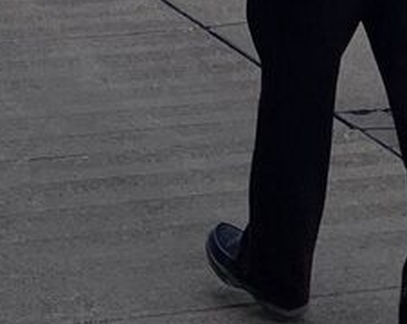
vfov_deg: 7.4
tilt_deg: +7.0
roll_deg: +1.6
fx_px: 2164
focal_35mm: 180
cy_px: -702
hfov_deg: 10.7
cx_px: 146
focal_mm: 5.7
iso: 50
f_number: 1.5
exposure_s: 1/5882
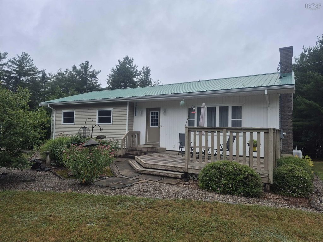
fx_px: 215
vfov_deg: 58.9
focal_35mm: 23
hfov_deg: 73.9
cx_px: 162
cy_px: 121
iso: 25
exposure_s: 1/1540
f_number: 1.8
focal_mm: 5.4
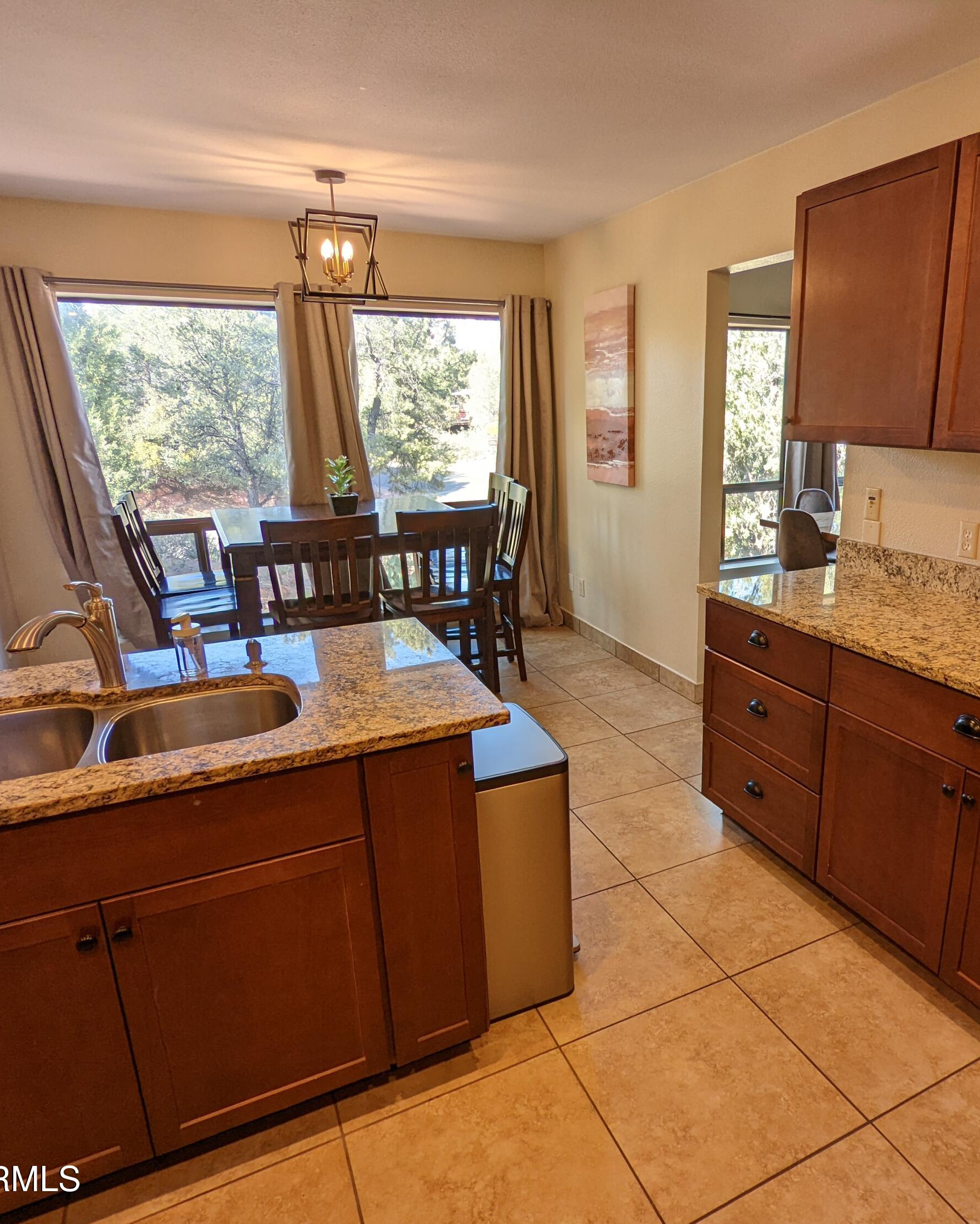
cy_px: 617
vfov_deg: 77.6
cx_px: 605
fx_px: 761
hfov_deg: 64.7
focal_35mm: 21
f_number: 2.2
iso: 65
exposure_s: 1/120
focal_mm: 2.35
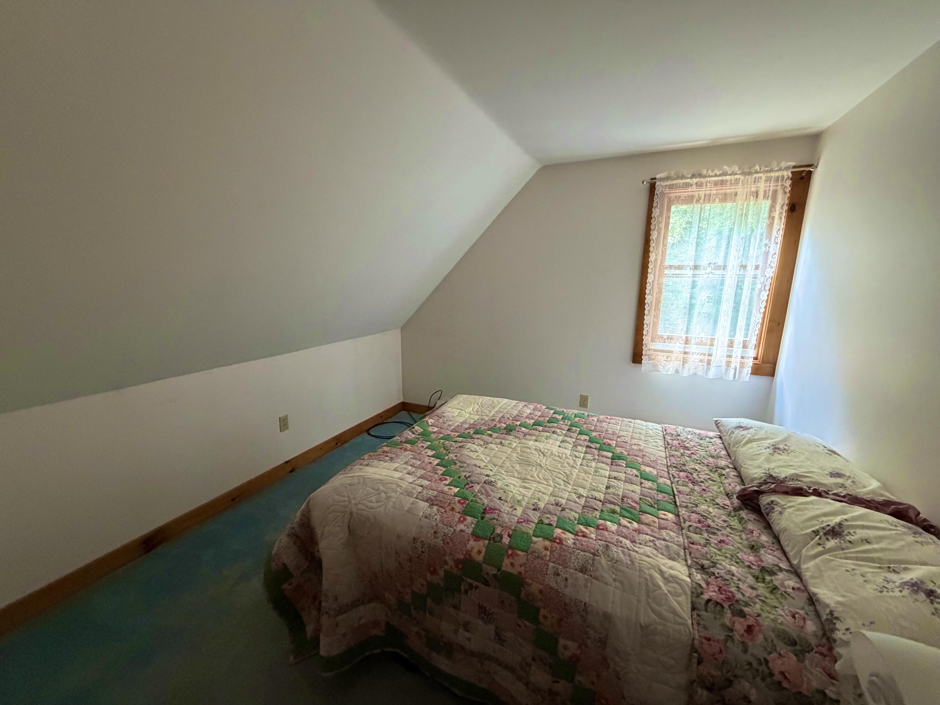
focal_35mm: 14
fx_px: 380
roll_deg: -1.1
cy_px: 352
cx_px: 470
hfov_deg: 102.1
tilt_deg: -10.4
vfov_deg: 85.7
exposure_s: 1/60
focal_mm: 2.22
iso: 500
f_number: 2.2
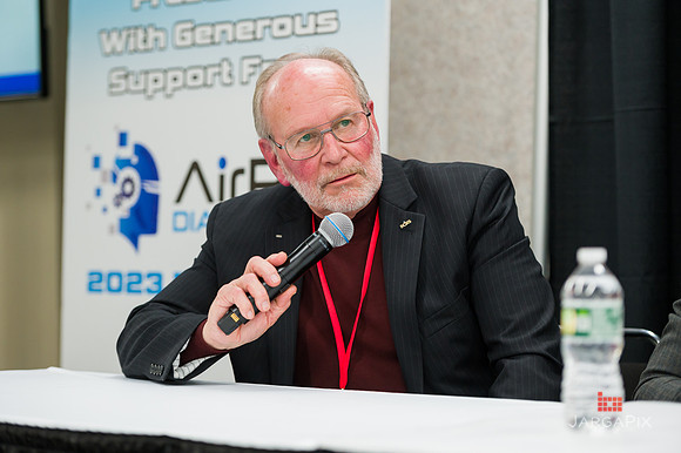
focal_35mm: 116
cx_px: 340
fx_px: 2193
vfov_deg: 11.8
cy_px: 226
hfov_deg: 17.7
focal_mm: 116
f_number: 3.2
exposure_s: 1/320
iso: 1600
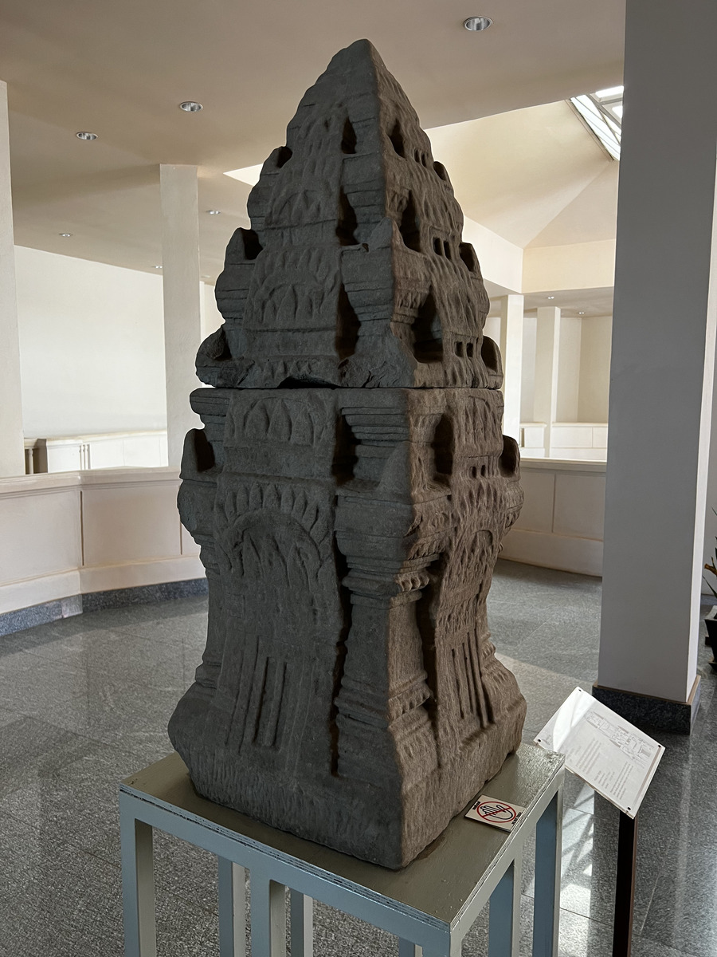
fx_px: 718
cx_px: 358
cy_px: 478
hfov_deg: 53.1
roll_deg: -0.6
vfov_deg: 67.3
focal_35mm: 26
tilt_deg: -5.6
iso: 125
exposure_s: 1/50
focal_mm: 5.7
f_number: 1.5
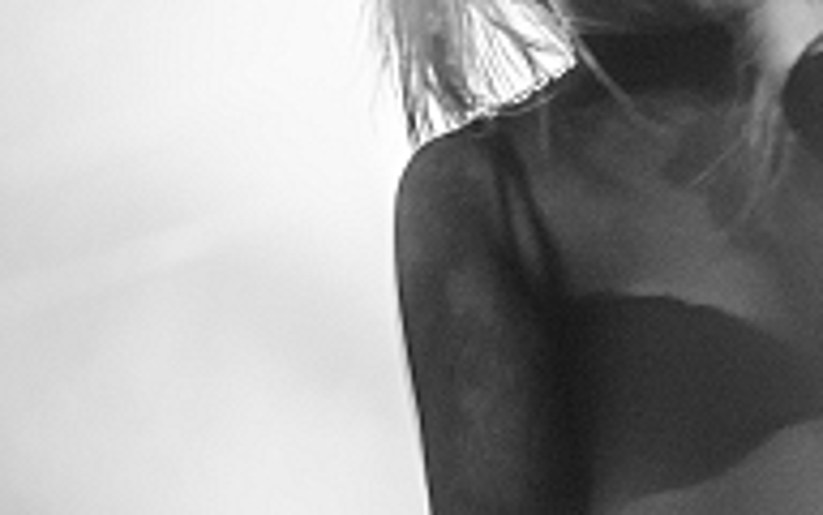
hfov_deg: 17.0
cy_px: 144
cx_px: 1084
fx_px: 2579
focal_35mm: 115
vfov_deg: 11.4
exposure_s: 1/80
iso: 1600
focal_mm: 30
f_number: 2.8
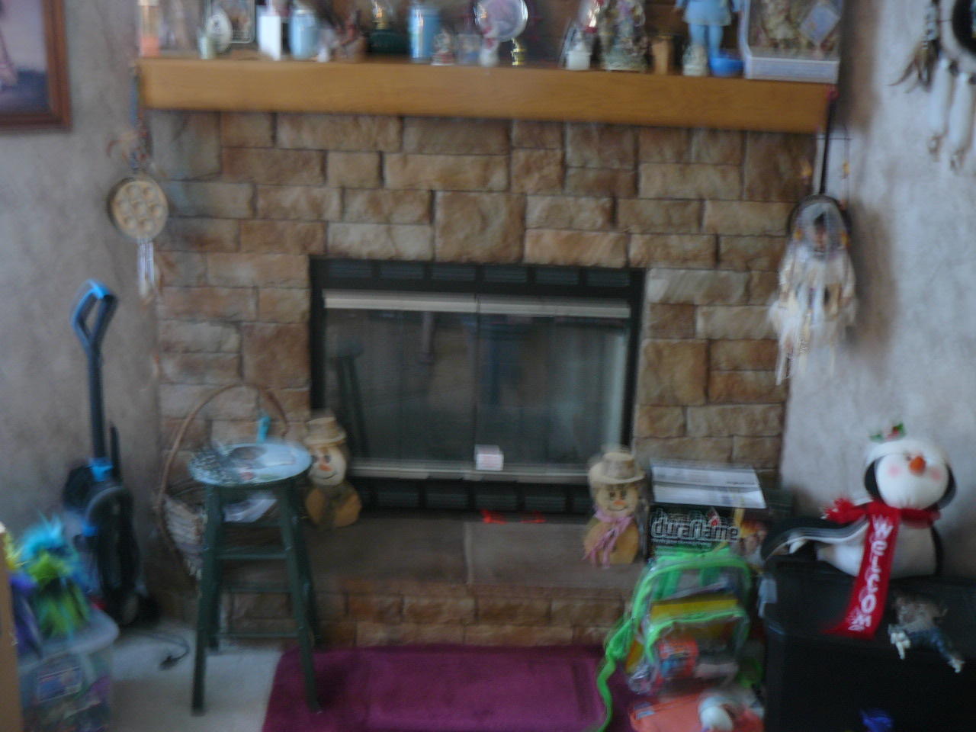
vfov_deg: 39.7
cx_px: 488
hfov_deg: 51.4
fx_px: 1015
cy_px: 366
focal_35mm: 36
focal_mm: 6
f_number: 2.8
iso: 100
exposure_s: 1
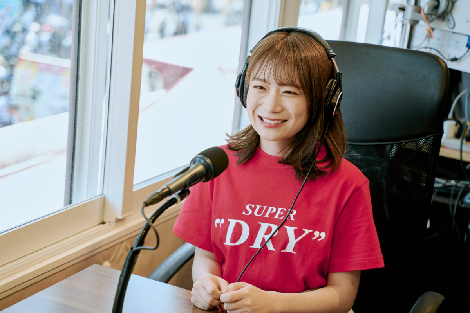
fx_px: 979
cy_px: 156
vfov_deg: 18.2
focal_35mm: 75
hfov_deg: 27.0
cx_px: 235
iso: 400
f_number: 4
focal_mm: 75
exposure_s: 1/200
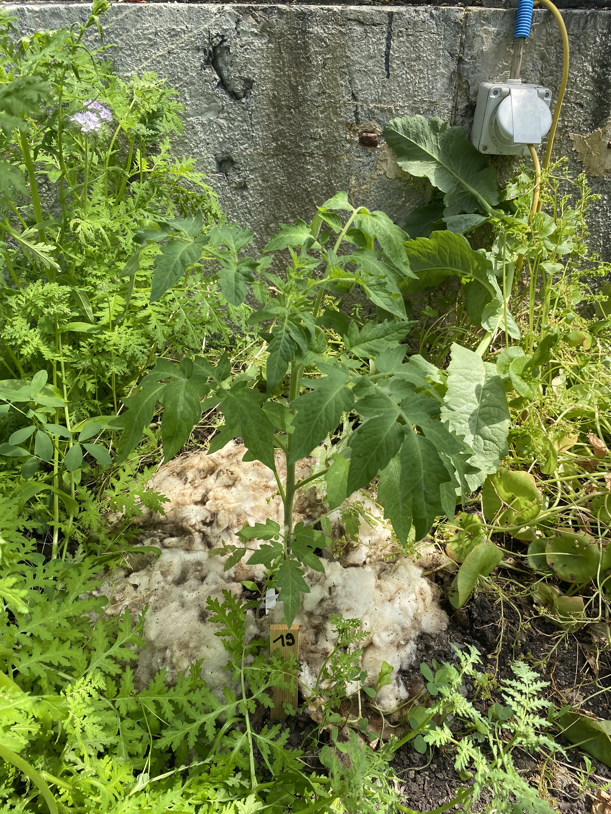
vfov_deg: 67.3
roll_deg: +1.7
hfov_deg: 53.1
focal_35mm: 26
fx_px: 612
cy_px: 407
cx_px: 306
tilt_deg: -33.3
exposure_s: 1/799
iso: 32
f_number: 1.8
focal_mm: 4.25
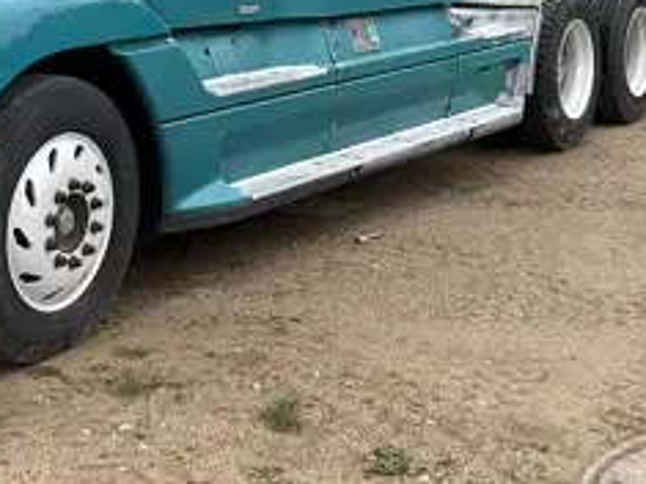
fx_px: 1474
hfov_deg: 24.5
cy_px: -58
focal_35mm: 79
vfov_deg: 17.9
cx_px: 187
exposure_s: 1/135
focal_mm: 3
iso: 16
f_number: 1.8
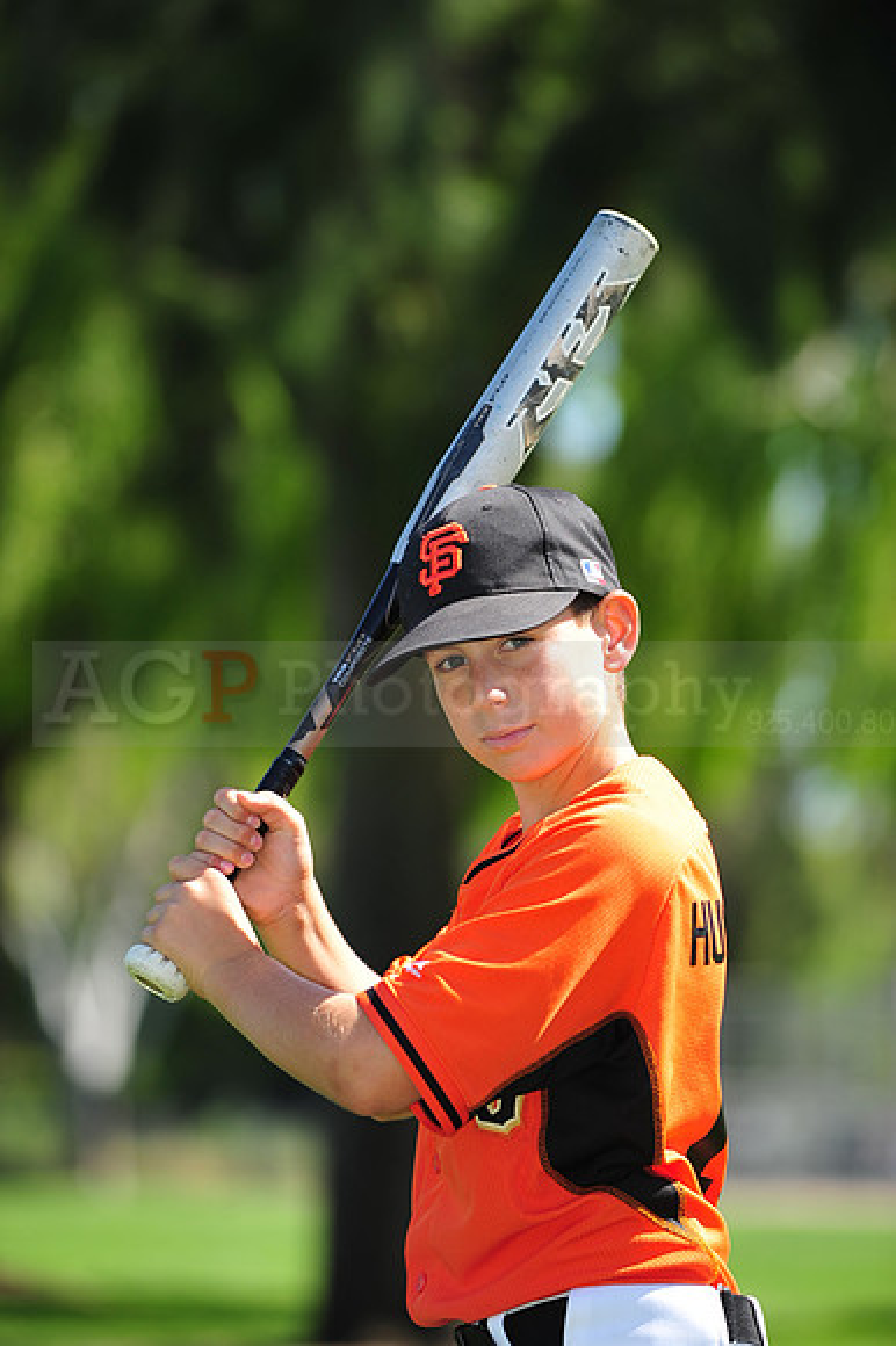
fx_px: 7475
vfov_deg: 10.3
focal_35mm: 200
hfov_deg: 6.9
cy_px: 673
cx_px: 448
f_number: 4.5
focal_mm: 200
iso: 200
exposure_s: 1/640
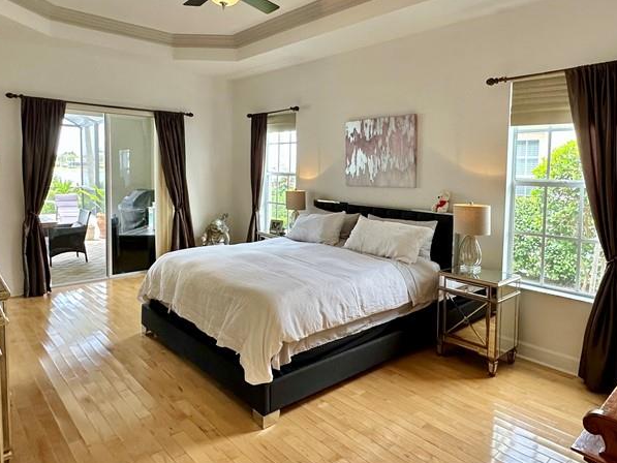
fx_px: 428
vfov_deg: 56.6
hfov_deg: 71.3
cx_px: 349
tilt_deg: -3.4
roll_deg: -1.3
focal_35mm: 24
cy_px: 196
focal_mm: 2.22
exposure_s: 1/120
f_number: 2.2
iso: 200
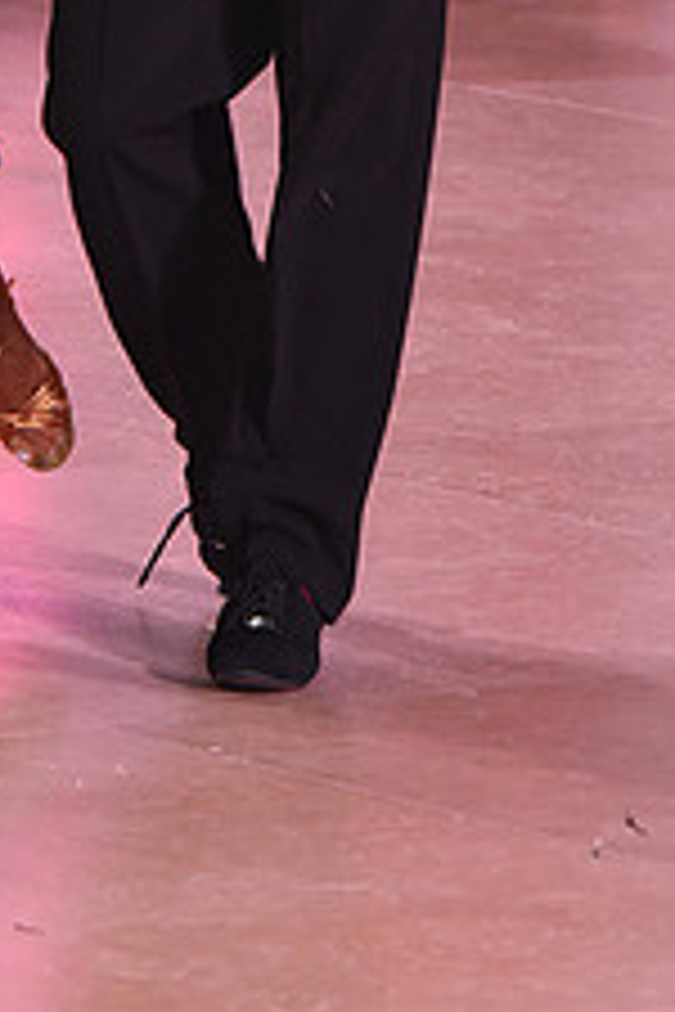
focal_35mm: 387
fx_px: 10884
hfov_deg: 3.5
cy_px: -234
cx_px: 52
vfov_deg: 5.3
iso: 2500
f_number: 6.3
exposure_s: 1/250
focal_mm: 150
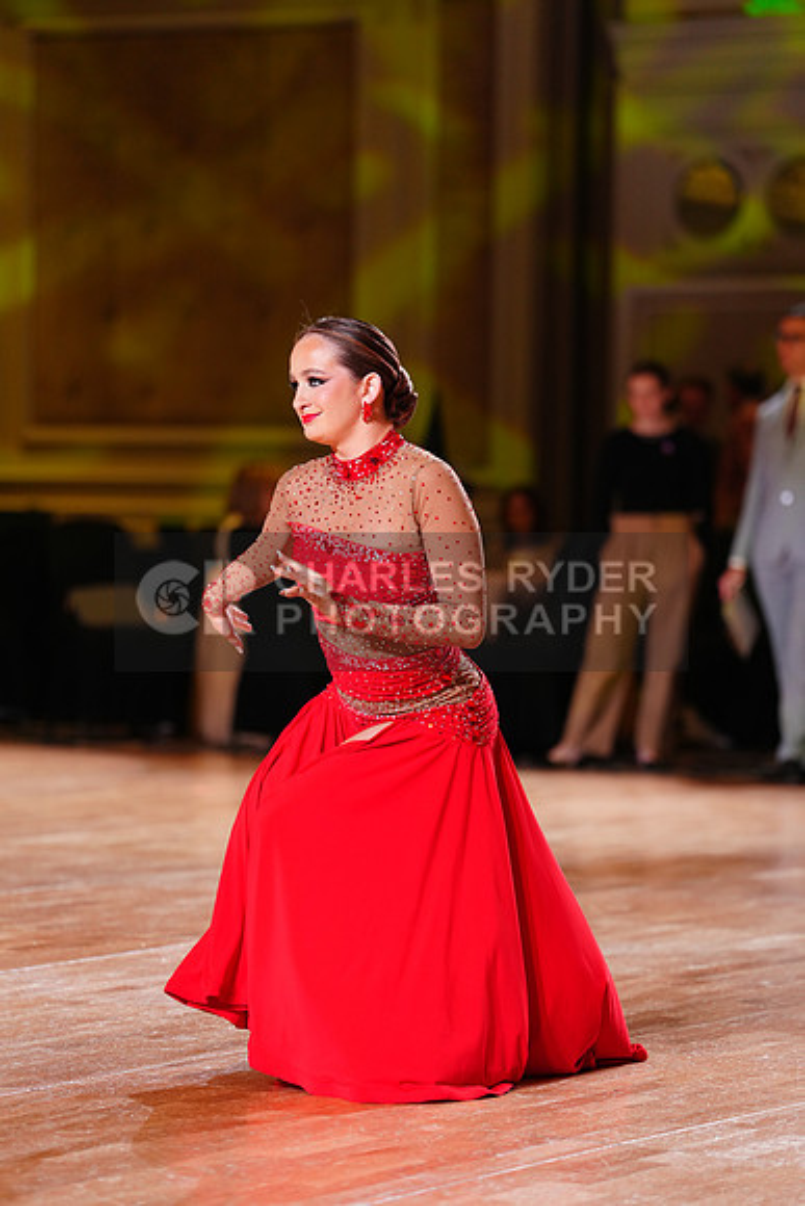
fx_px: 4391
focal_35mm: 131
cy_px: 603
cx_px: 402
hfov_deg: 10.5
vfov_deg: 15.6
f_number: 2.8
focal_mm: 131
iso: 1600
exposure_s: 1/400
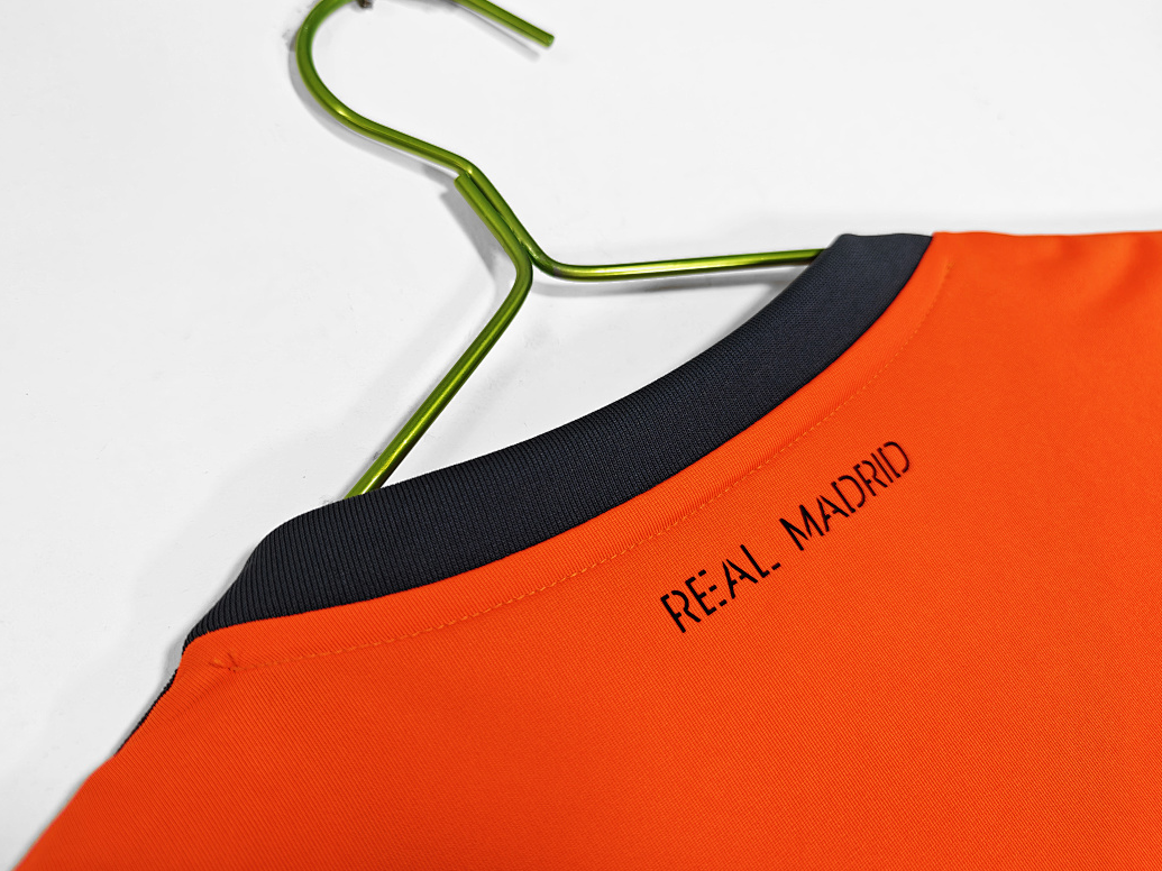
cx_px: 565
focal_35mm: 24
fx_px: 806
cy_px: 438
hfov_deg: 71.6
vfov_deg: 56.8
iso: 121
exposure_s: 1/100
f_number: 1.75
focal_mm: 8.67
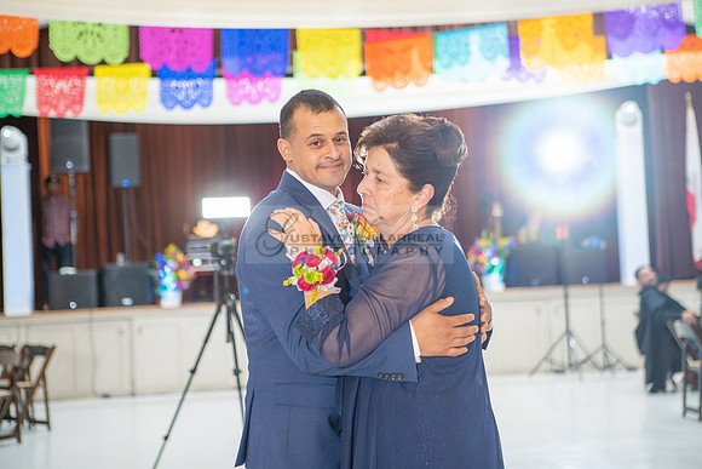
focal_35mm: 70
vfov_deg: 19.5
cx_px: 351
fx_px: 1365
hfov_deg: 28.8
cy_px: 234
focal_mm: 70
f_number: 3.2
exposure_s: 1/80
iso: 1250
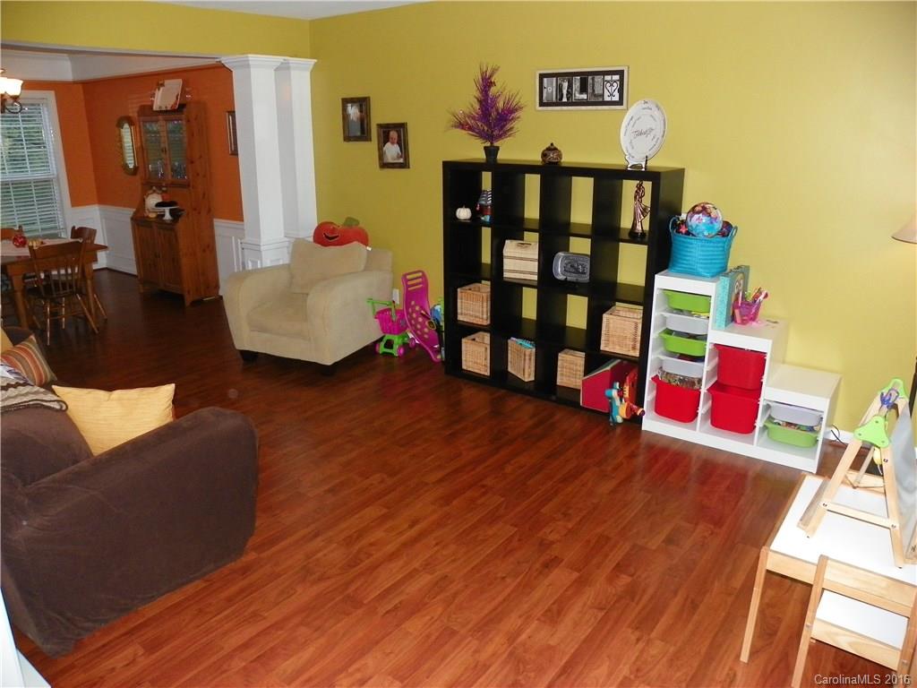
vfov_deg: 53.1
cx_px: 458
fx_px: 689
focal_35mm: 26
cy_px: 344
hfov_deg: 67.3
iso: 200
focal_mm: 4.6
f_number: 2.8
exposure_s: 1/125
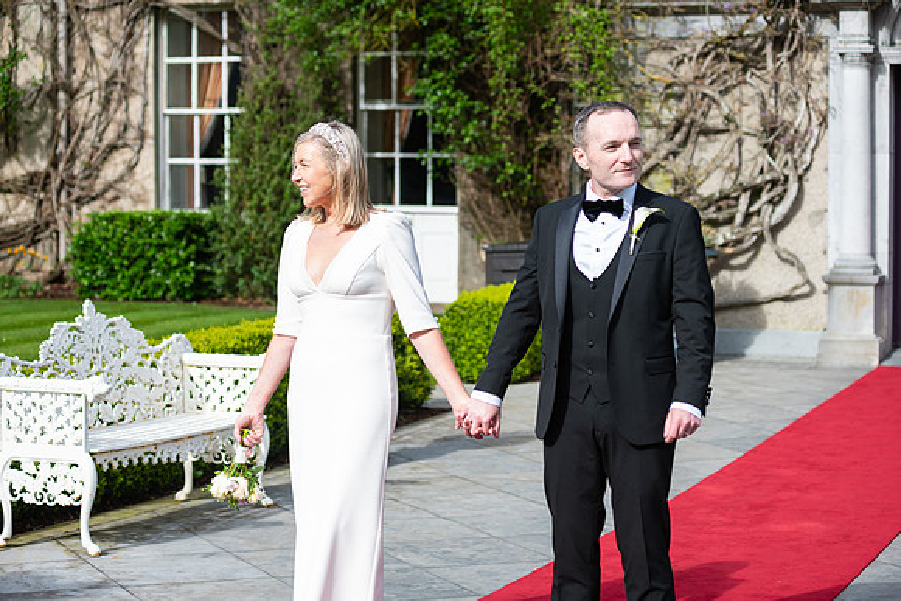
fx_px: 2003
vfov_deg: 17.1
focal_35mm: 80
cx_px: 450
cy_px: 300
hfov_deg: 25.4
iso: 100
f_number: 3.5
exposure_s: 1/500
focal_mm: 80
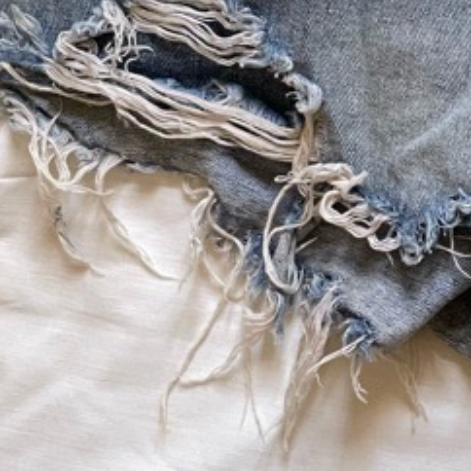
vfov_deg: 17.4
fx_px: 1462
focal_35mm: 95
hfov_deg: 17.1
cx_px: 629
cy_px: -95
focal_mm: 4.2
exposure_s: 1/81
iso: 125
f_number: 1.6
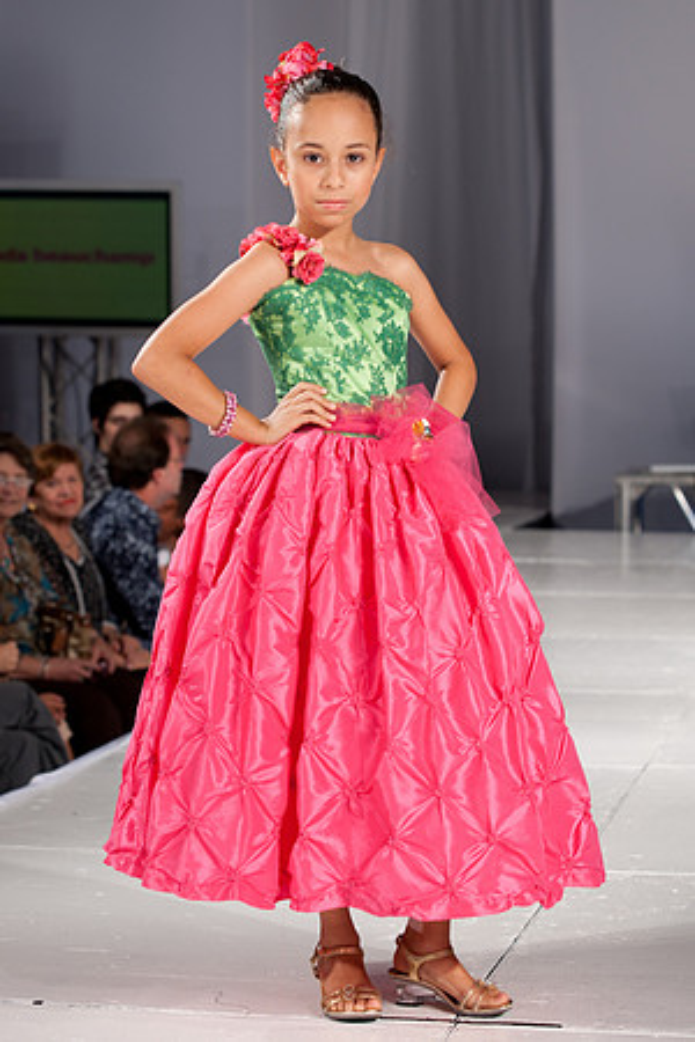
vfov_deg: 23.9
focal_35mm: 85
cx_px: 348
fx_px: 2461
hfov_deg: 16.1
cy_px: 521
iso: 200
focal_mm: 85
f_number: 5
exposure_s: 1/125
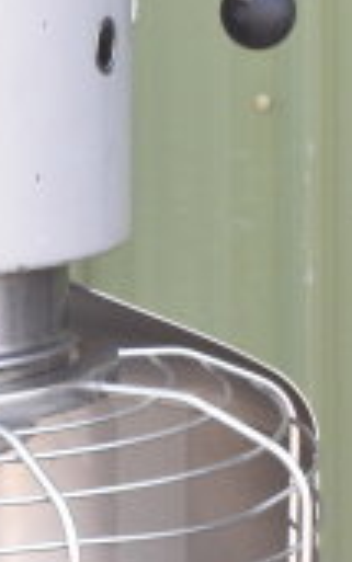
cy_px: 649
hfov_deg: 5.3
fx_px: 3757
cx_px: -99
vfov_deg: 8.5
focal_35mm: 245
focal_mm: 30
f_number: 5
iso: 200
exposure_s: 1/100
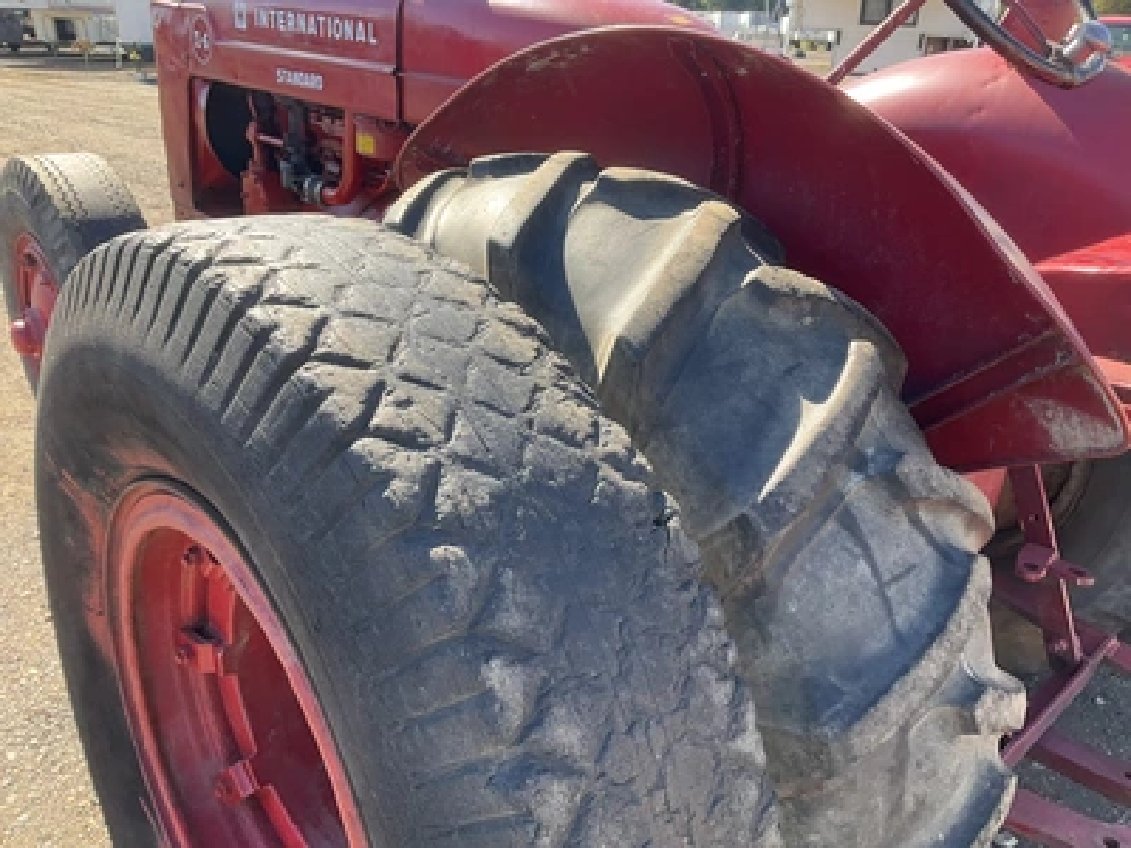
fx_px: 948
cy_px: 424
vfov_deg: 48.2
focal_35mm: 29
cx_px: 566
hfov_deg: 61.7
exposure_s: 1/284
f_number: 1.8
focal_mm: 3
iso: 25
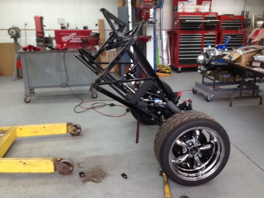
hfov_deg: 50.1
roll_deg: +0.5
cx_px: 142
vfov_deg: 38.7
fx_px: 282
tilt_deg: -17.1
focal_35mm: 37
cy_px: 100
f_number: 2.4
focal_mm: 4.12
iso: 50
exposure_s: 1/42
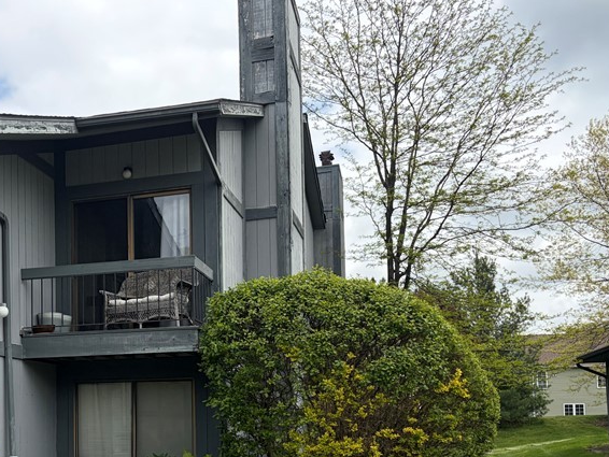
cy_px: 372
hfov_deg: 38.6
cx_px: 105
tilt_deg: +2.9
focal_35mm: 47
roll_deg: +0.5
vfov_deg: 30.1
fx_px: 827
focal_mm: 5.96
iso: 64
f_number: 1.6
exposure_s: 1/2865
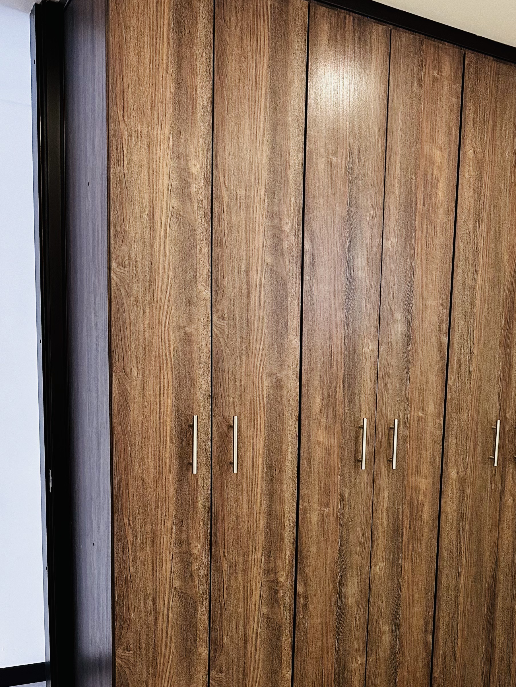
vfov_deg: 45.4
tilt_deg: -9.0
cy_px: 502
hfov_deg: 34.8
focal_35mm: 40
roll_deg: -2.9
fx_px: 795
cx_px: 412
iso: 250
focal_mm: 6.86
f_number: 1.78
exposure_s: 1/60
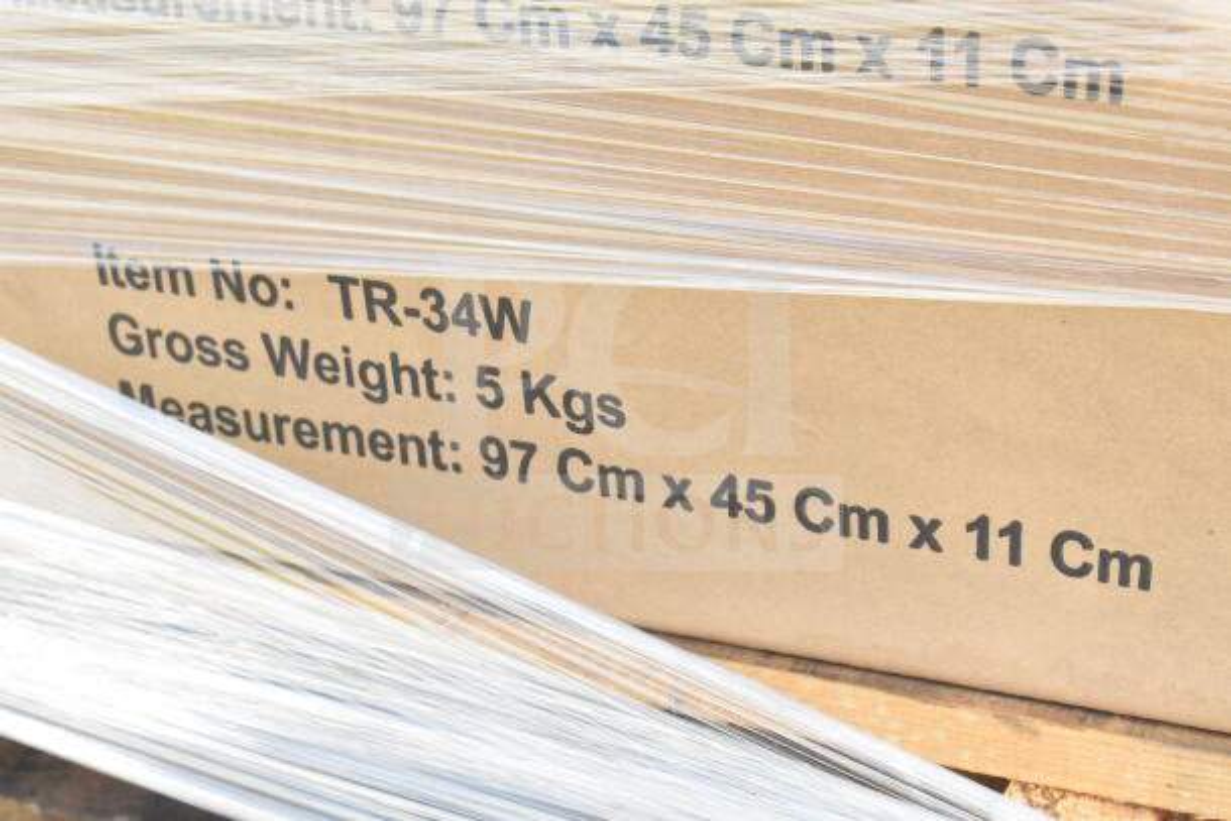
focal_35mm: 72
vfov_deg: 18.9
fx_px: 2462
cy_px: 410
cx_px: 616
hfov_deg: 28.1
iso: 1600
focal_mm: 48
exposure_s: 1/320
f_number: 9
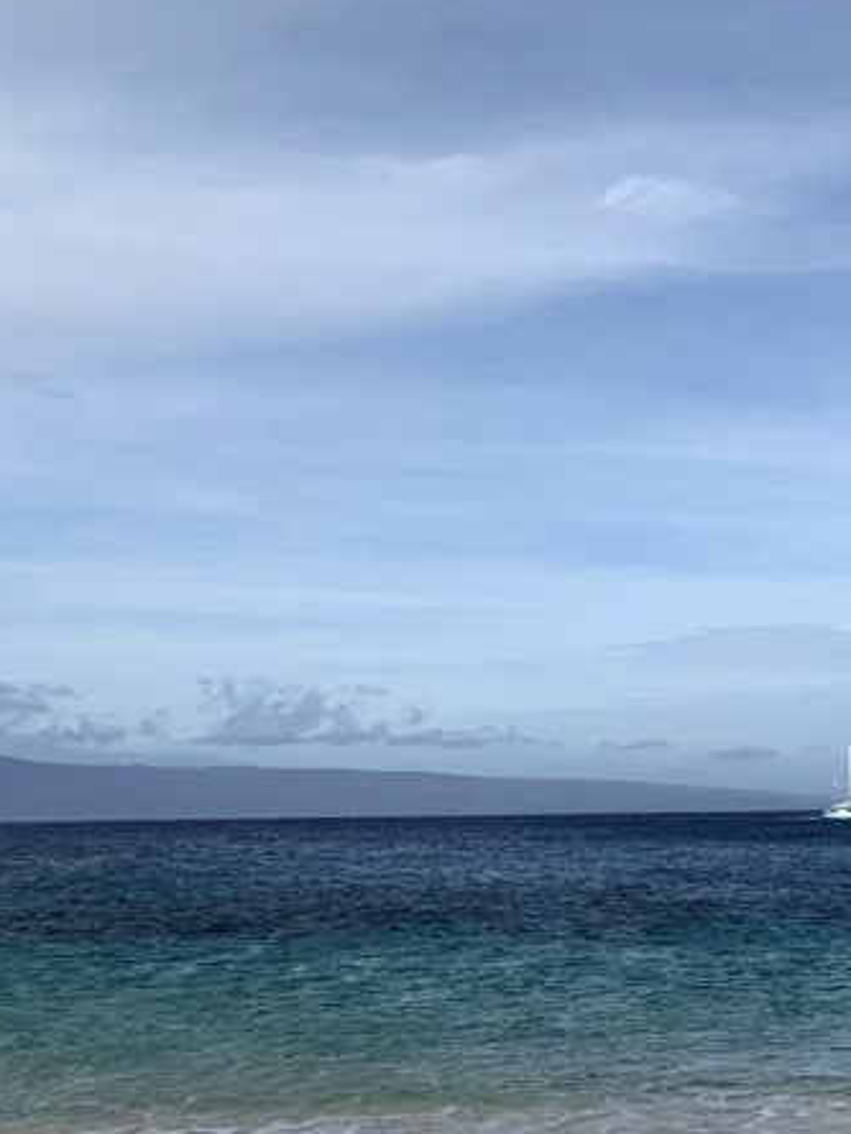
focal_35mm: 60
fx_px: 1967
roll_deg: -0.9
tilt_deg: +0.9
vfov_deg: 31.8
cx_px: 1260
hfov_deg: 20.9
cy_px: 807
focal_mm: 4.25
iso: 25
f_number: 1.8
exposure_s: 1/3086
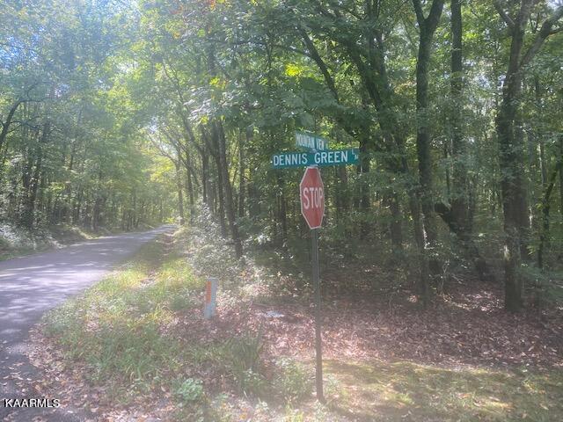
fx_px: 423
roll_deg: +2.3
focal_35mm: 26
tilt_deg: +3.1
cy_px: 211
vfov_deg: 53.1
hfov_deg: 67.3
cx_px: 282
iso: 32
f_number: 1.8
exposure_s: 1/122
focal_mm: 4.25
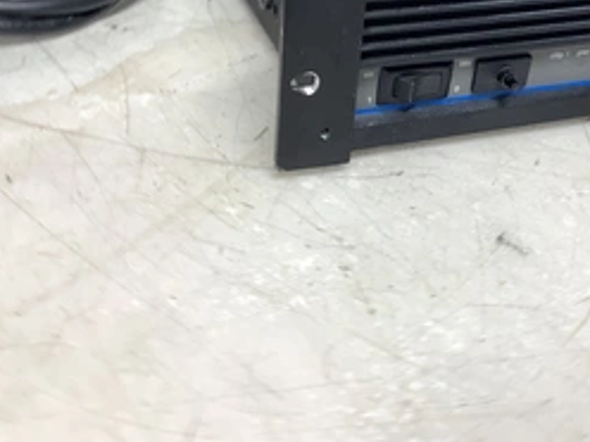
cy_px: 124
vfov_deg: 28.8
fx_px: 852
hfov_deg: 37.8
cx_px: 393
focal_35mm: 50
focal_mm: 3.3
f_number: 2.4
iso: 64
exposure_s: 1/60
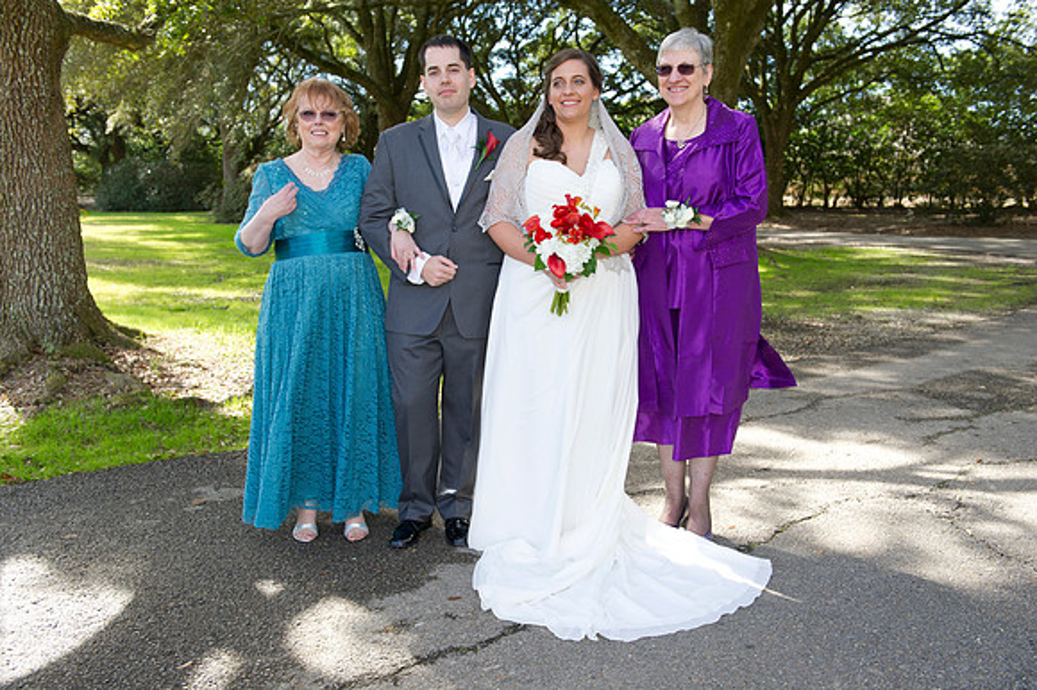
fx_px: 1008
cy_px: 345
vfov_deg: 37.8
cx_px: 518
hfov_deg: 54.5
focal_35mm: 35
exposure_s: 1/200
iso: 320
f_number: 5.6
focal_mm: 35
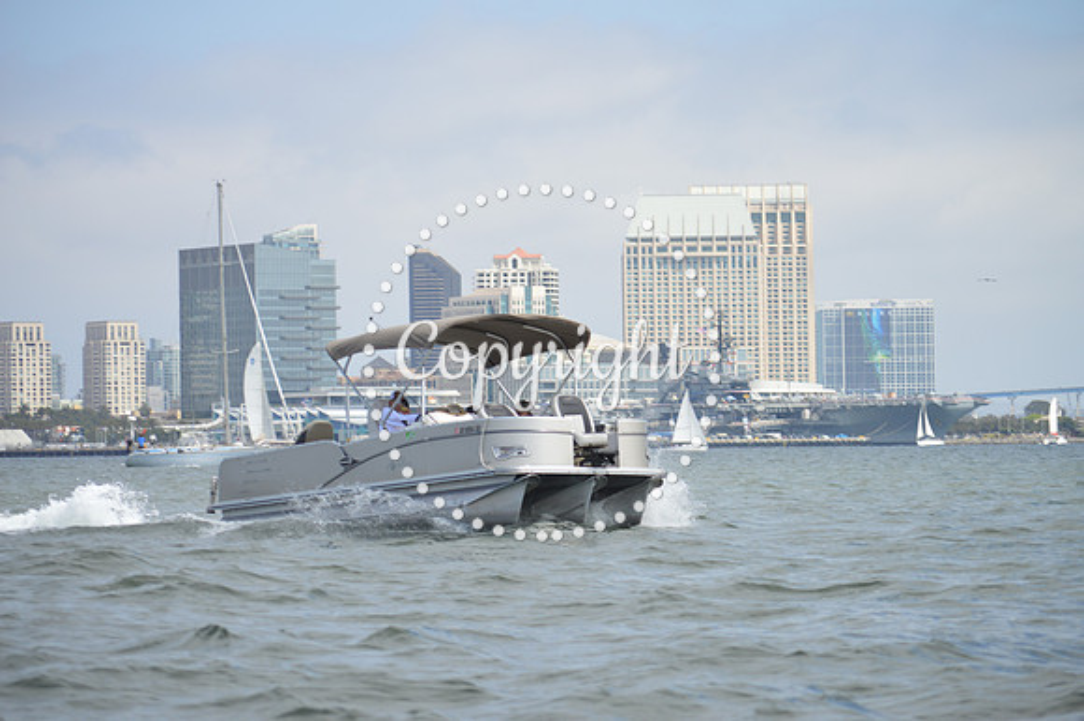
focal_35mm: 150
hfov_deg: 13.7
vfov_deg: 9.1
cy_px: 360
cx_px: 542
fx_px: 4514
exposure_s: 1/500
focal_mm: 100
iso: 100
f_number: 5.6
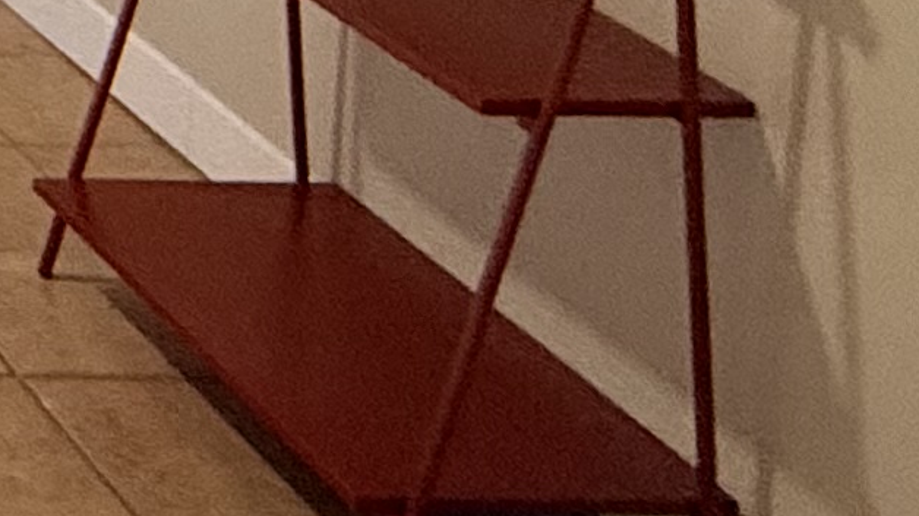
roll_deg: -0.2
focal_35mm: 98
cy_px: -962
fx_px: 2388
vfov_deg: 9.8
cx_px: -1179
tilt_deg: -1.3
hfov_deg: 15.0
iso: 400
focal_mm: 2.22
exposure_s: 1/64
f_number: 2.2
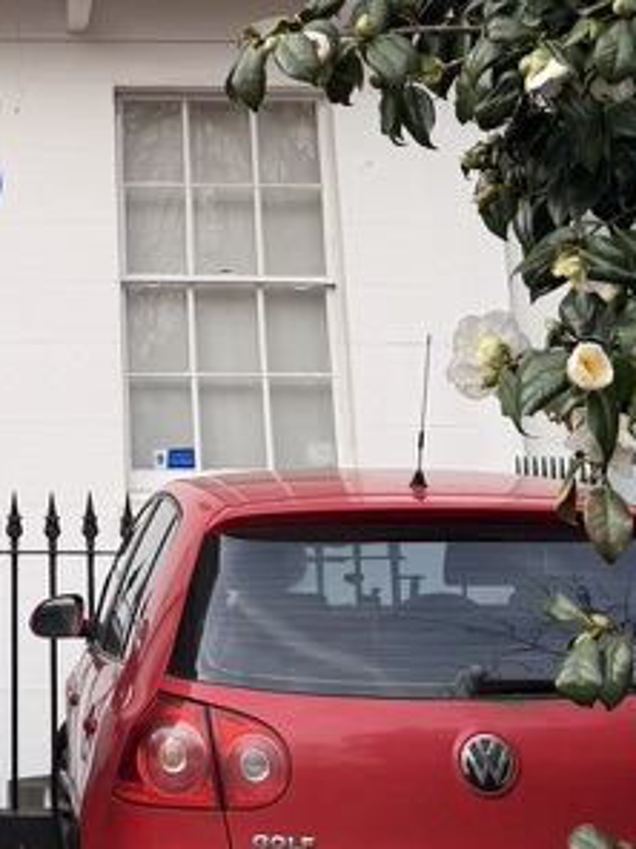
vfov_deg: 21.7
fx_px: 2033
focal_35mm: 83
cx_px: -26
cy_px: -184
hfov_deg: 17.3
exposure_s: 1/1337
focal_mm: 6.76
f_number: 1.78
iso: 100
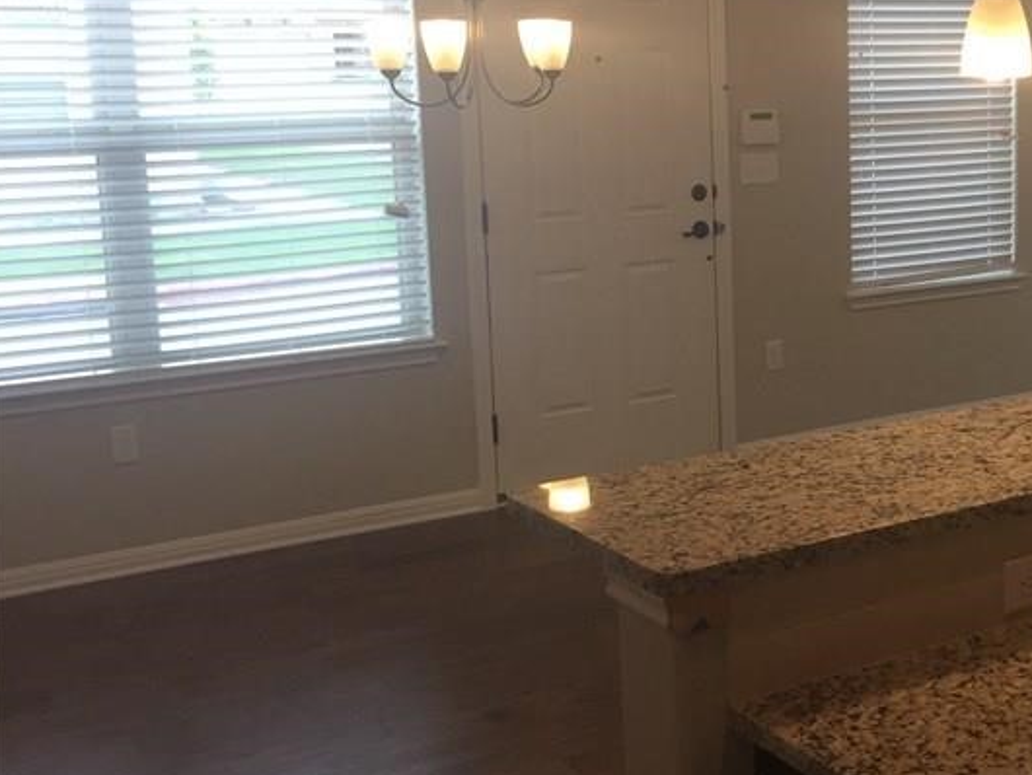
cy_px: 317
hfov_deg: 32.1
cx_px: 987
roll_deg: -0.6
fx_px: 1670
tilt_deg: -9.6
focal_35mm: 56
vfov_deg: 26.1
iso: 50
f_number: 2.2
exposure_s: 1/120
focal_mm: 4.15
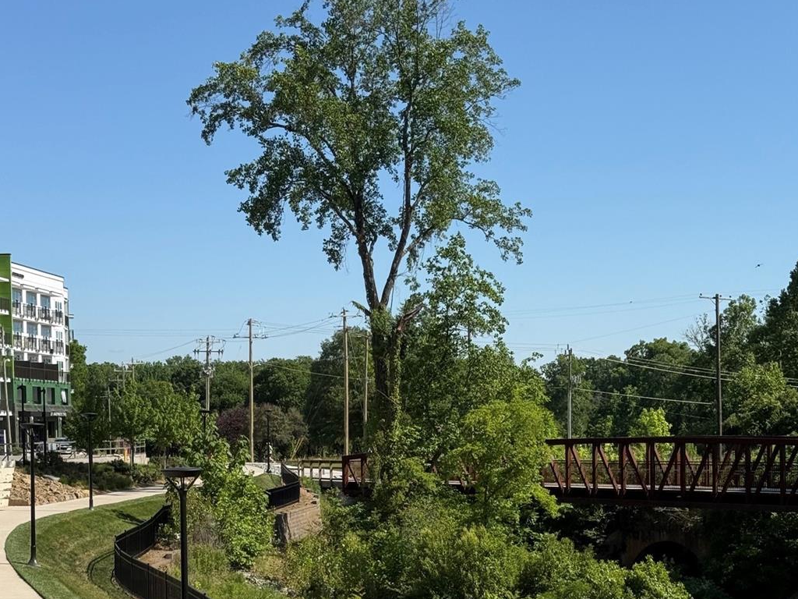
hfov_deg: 27.0
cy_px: 497
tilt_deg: -2.6
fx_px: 1660
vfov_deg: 20.2
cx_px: 361
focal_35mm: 72
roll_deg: +0.3
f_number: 1.78
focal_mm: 6.76
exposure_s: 1/4878
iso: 64
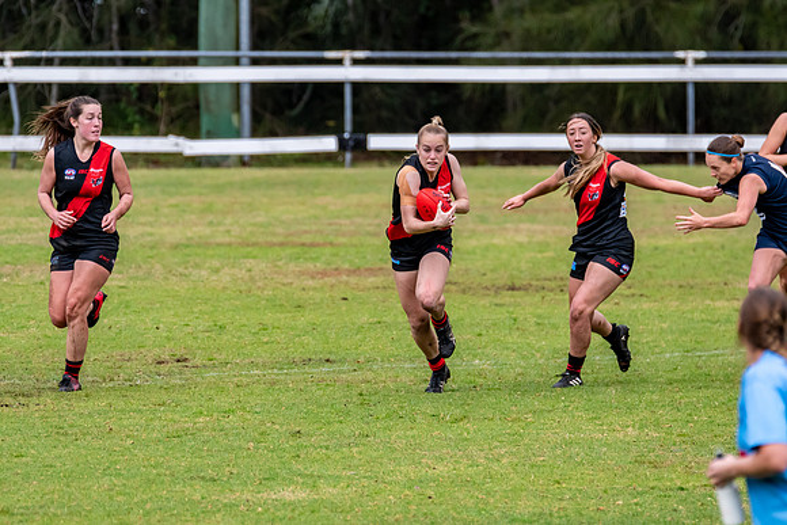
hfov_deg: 2.7
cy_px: 254
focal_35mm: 775
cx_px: 407
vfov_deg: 1.8
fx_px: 16952
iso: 1250
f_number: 7.1
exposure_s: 1/1600
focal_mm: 500
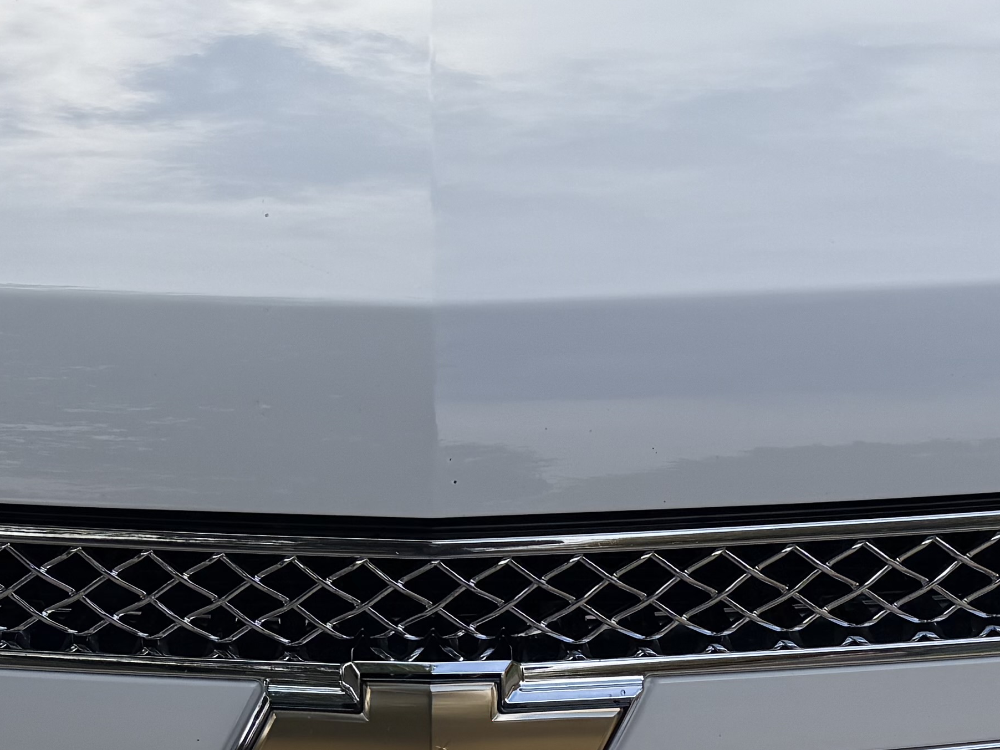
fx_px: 2196
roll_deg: +0.2
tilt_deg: -20.2
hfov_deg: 25.6
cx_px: 454
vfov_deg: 19.4
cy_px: 358
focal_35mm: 76
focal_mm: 6.76
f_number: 1.78
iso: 80
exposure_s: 1/3021
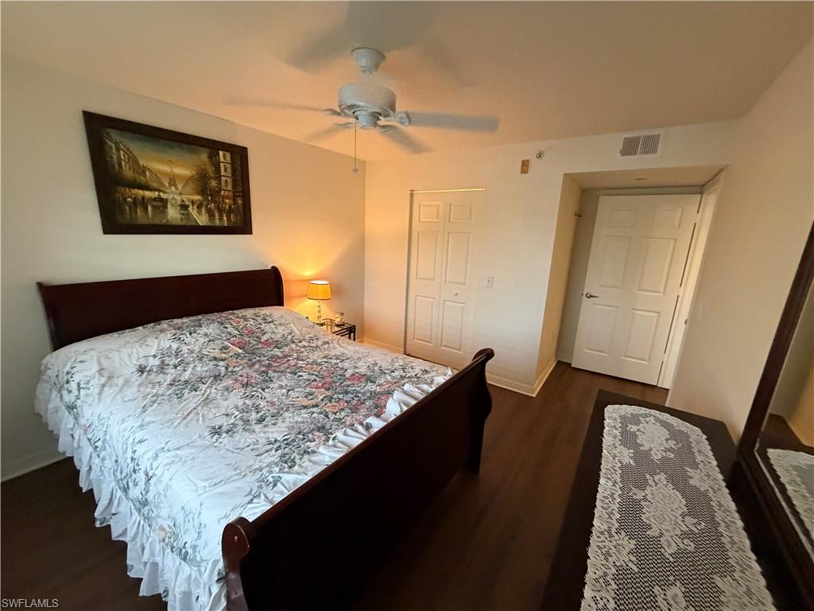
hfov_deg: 102.1
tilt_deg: -13.0
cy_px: 306
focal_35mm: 14
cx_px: 407
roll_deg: -1.5
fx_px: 329
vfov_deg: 85.7
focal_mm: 2.22
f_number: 2.2
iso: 800
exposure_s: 1/60
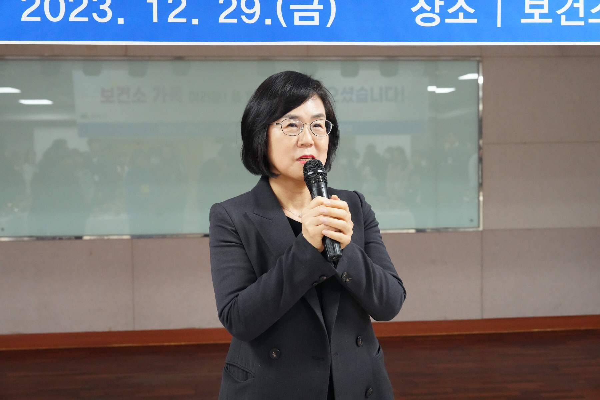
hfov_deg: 43.6
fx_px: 750
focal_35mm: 45
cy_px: 200
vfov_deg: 29.9
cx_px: 300
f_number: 5.6
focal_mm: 45
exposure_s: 1/160
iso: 8000
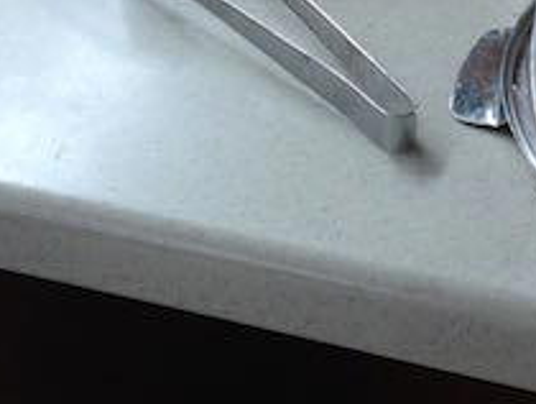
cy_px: -91
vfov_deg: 13.1
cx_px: 424
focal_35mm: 110
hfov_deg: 17.7
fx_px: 1705
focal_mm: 4.12
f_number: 2.4
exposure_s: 1/40
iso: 50
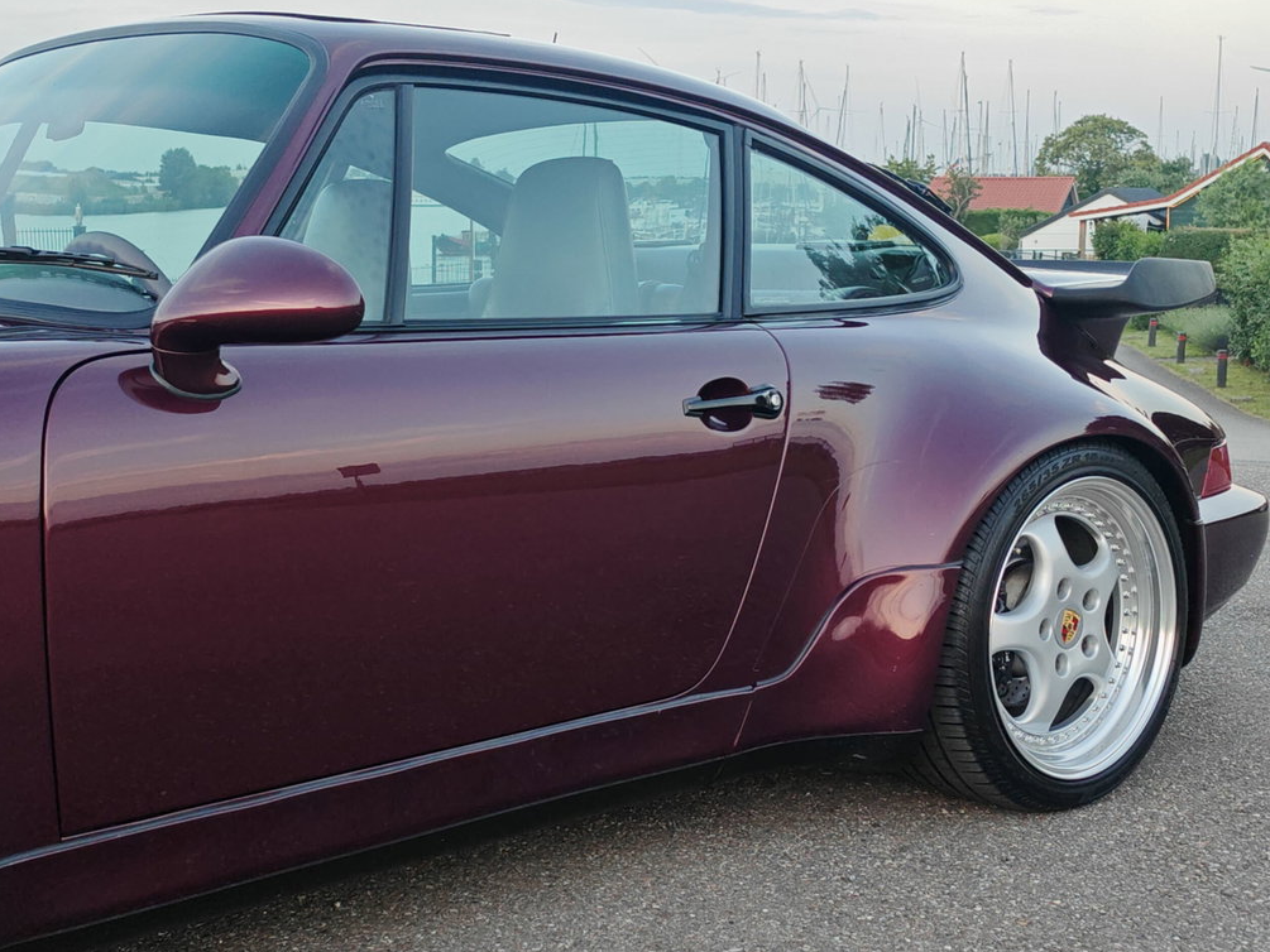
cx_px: 643
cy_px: 480
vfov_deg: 27.5
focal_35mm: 53
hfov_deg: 36.2
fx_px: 1945
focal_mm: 5.4
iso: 64
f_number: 1.6
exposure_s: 1/100
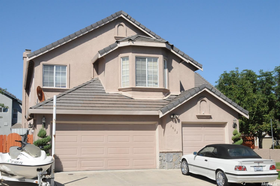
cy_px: 93
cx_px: 140
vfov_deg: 28.0
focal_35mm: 48
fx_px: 373
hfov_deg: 41.2
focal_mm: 32
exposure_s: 1/800
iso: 800
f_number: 14
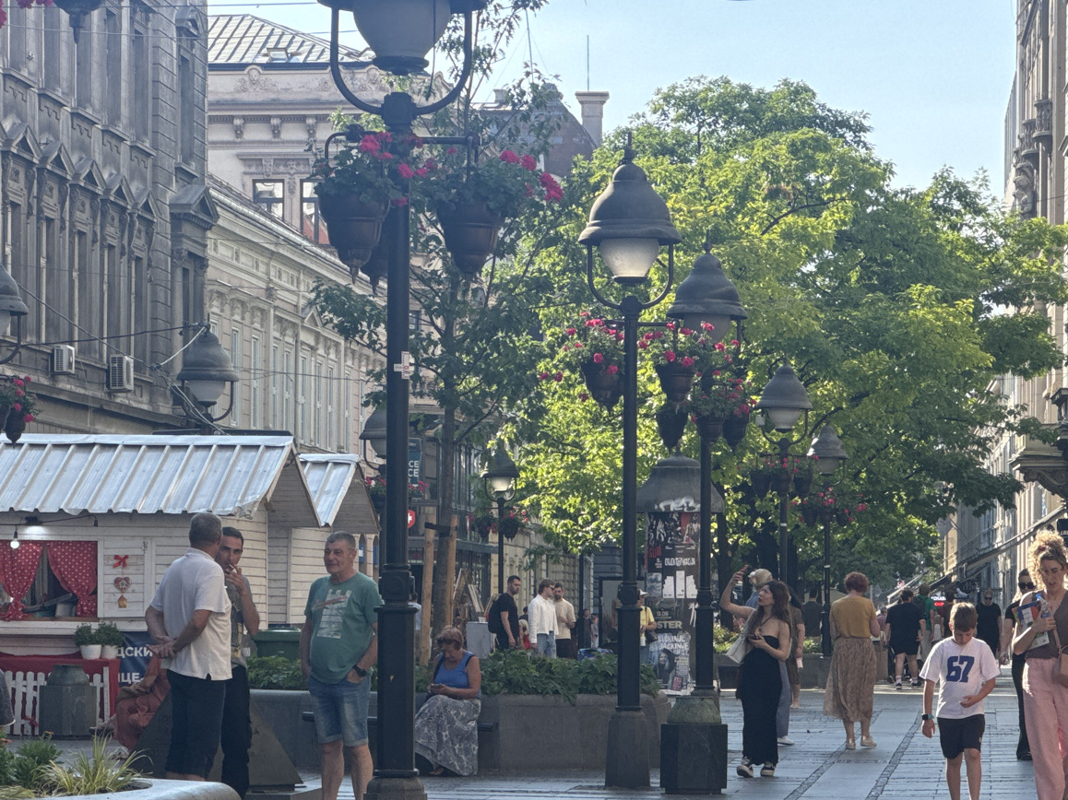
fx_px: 4103
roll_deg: -0.4
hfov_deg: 14.8
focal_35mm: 133
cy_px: 629
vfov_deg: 11.1
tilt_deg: +0.8
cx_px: 591
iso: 25
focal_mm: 9
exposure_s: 1/281
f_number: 2.8
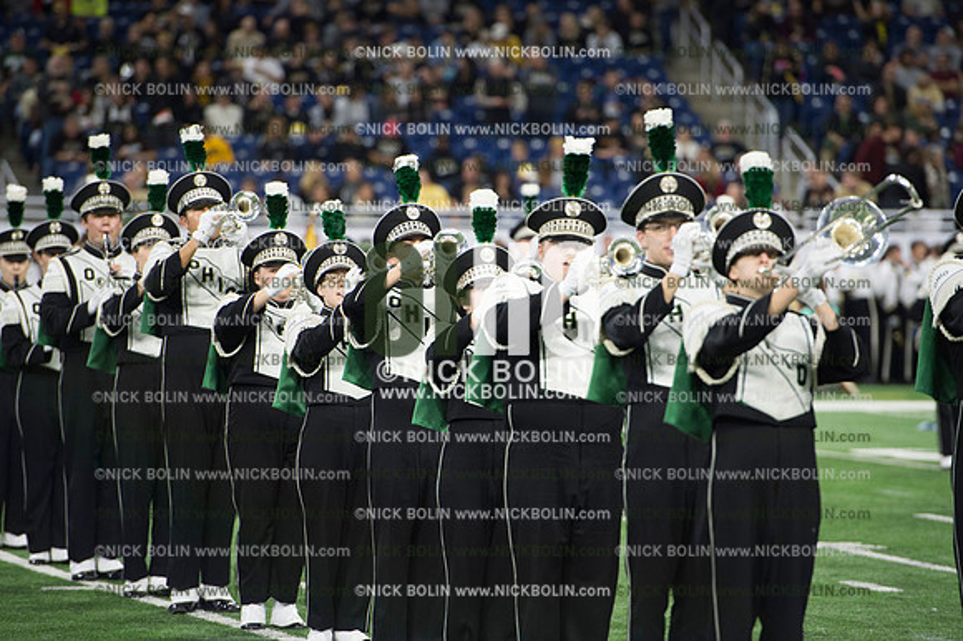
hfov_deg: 10.3
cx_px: 482
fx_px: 5347
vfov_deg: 6.9
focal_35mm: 200
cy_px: 320
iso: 2500
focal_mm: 200
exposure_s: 1/1000
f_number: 3.5
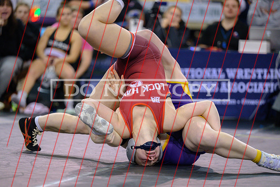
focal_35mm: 165
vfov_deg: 8.3
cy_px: 94
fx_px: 1280
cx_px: 140
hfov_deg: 12.5
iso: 2800
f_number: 2.8
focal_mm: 155
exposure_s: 1/640
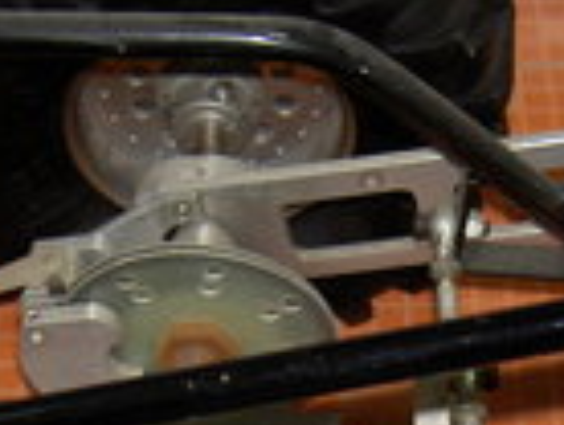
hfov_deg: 17.4
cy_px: 380
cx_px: 307
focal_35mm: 113
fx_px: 1844
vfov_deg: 13.0
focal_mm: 8
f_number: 2.8
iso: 100
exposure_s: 1/59.5
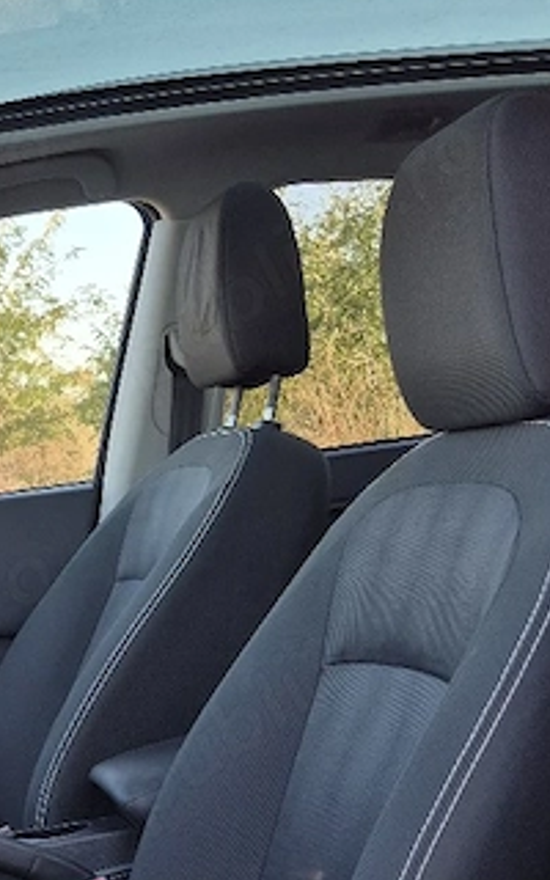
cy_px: 751
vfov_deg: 32.2
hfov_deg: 20.5
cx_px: -16
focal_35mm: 61
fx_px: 1463
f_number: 1.8
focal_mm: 5.4
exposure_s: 1/185
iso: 25
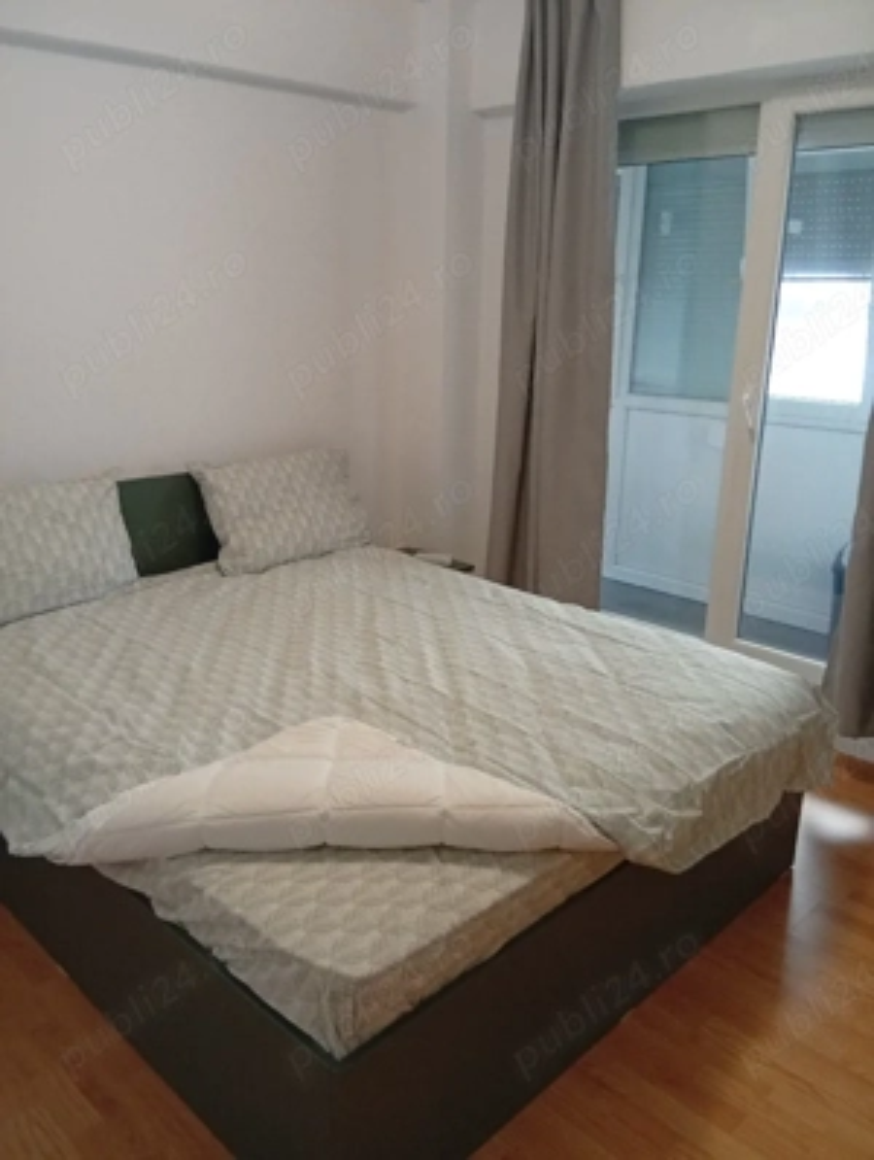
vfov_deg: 65.2
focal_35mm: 27
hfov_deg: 51.5
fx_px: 906
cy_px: 580
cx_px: 437
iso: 195
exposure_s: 1/50.3
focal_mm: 3.84
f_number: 1.8
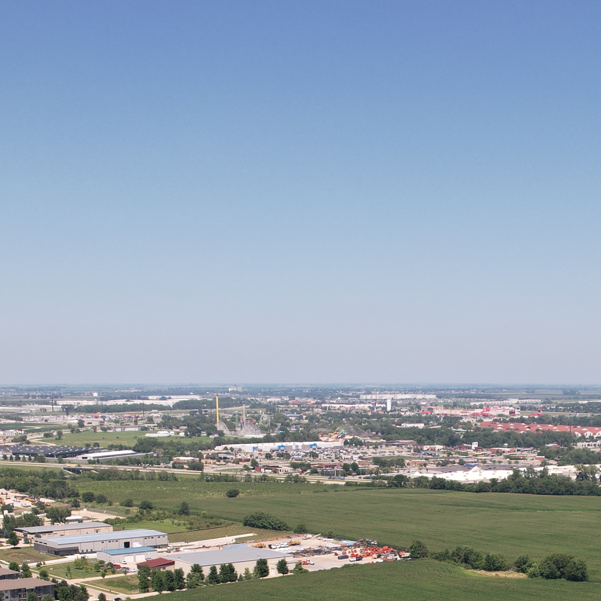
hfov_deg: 28.4
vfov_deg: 26.7
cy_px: 630
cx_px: 416
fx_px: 1179
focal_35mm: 60
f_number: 2.8
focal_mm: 8.38
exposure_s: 1/60
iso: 110
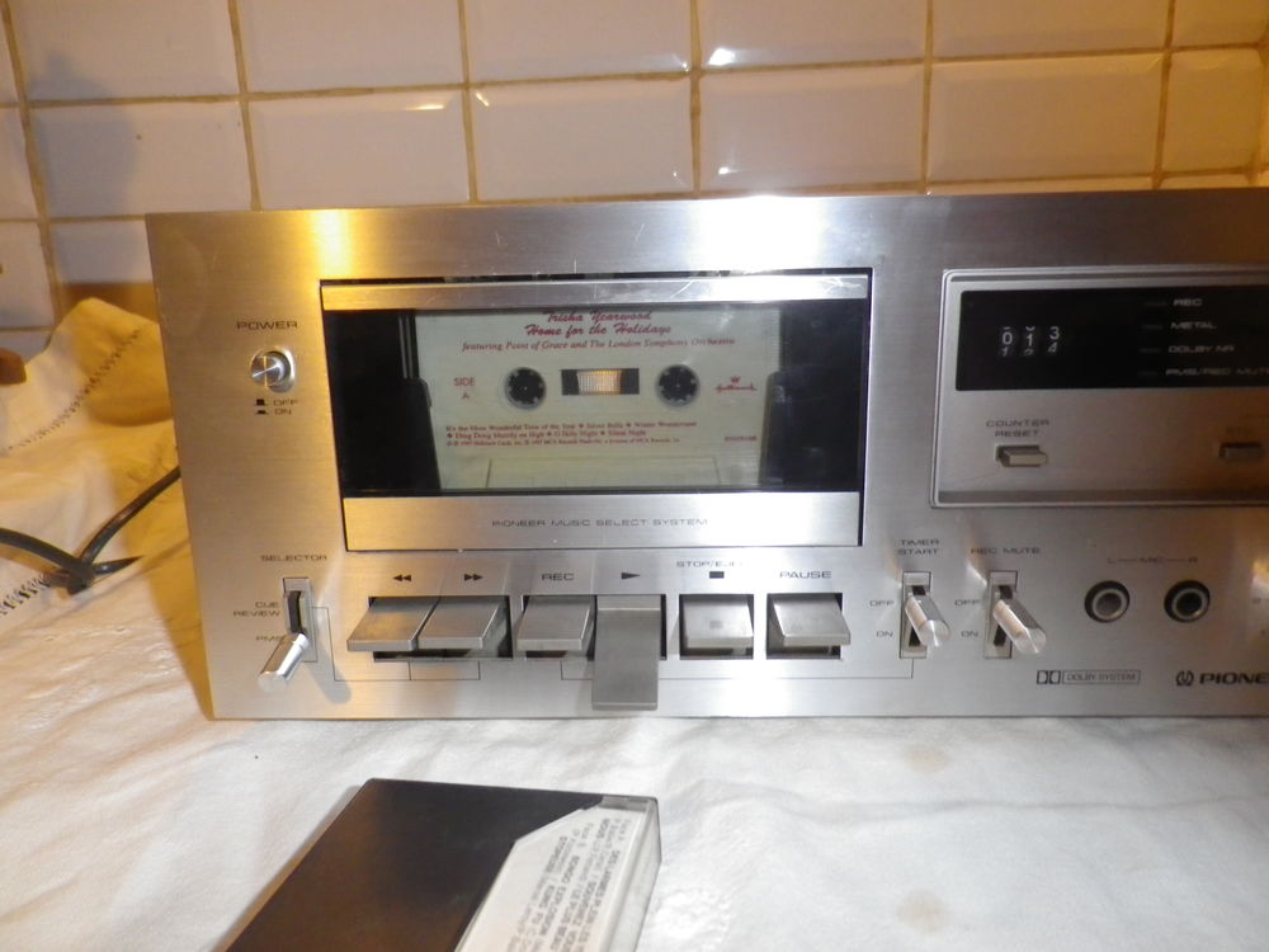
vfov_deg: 54.9
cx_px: 634
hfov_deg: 69.4
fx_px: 916
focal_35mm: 25
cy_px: 476
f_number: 3.5
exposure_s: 1/50
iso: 400
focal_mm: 4.5
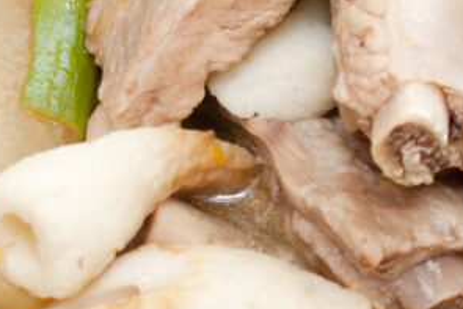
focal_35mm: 208
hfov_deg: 9.8
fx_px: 2676
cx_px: 455
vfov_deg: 6.5
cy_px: -147
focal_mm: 40
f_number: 5.6
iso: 400
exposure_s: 1/60
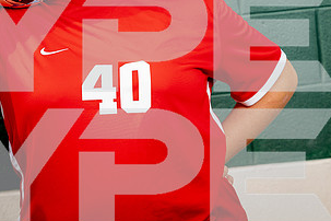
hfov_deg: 18.2
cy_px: 34
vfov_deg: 12.3
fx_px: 1021
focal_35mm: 111
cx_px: 61
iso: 100
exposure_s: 1/800
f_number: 4
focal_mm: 58
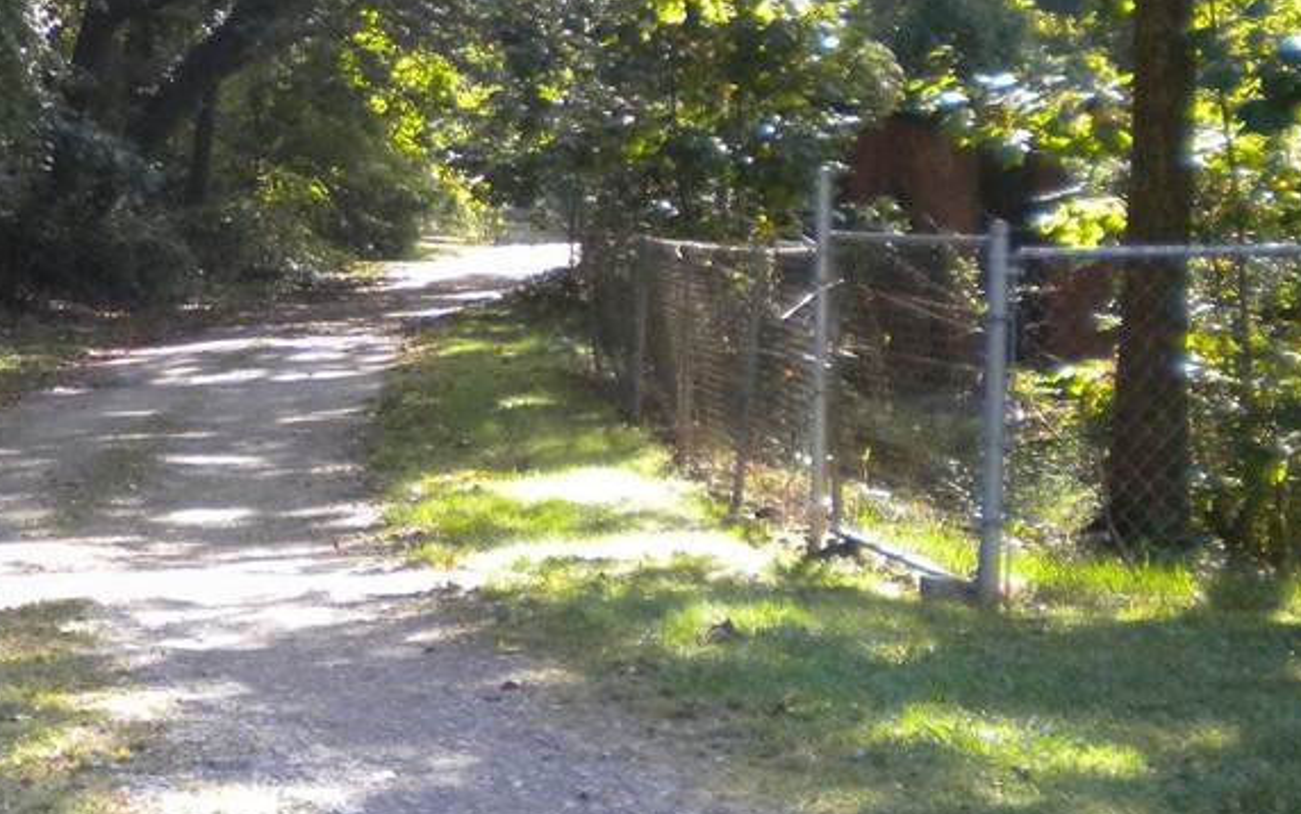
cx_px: -89
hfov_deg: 23.5
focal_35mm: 83
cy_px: 209
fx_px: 2944
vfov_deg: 15.7
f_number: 3.1
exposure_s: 1/479
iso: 320
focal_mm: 6.3
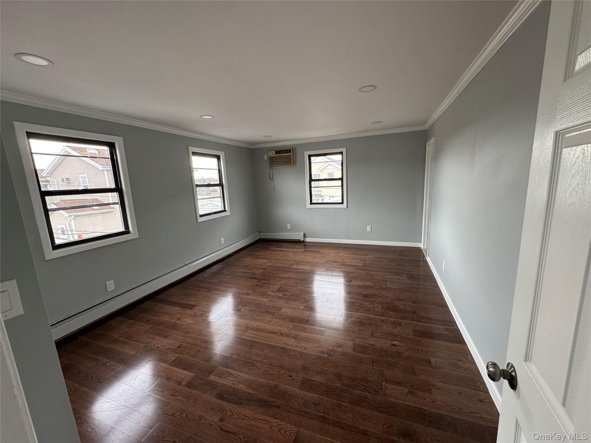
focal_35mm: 14
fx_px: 239
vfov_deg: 85.7
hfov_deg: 102.1
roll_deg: +2.8
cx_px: 296
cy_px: 222
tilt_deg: -9.7
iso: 200
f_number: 2.2
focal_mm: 2.22
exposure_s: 1/120
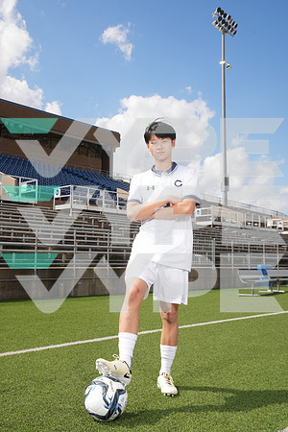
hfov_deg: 35.1
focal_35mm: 38
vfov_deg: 50.7
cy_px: 216
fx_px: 456
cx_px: 144
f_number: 8
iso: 100
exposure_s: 1/200
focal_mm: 38
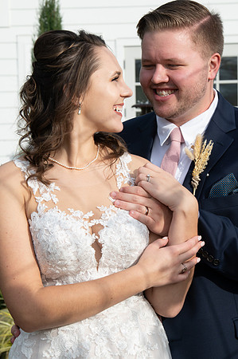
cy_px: 180
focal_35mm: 122
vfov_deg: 16.8
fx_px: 1213
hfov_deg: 11.2
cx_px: 119
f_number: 16
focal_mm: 122
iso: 640
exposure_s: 1/250
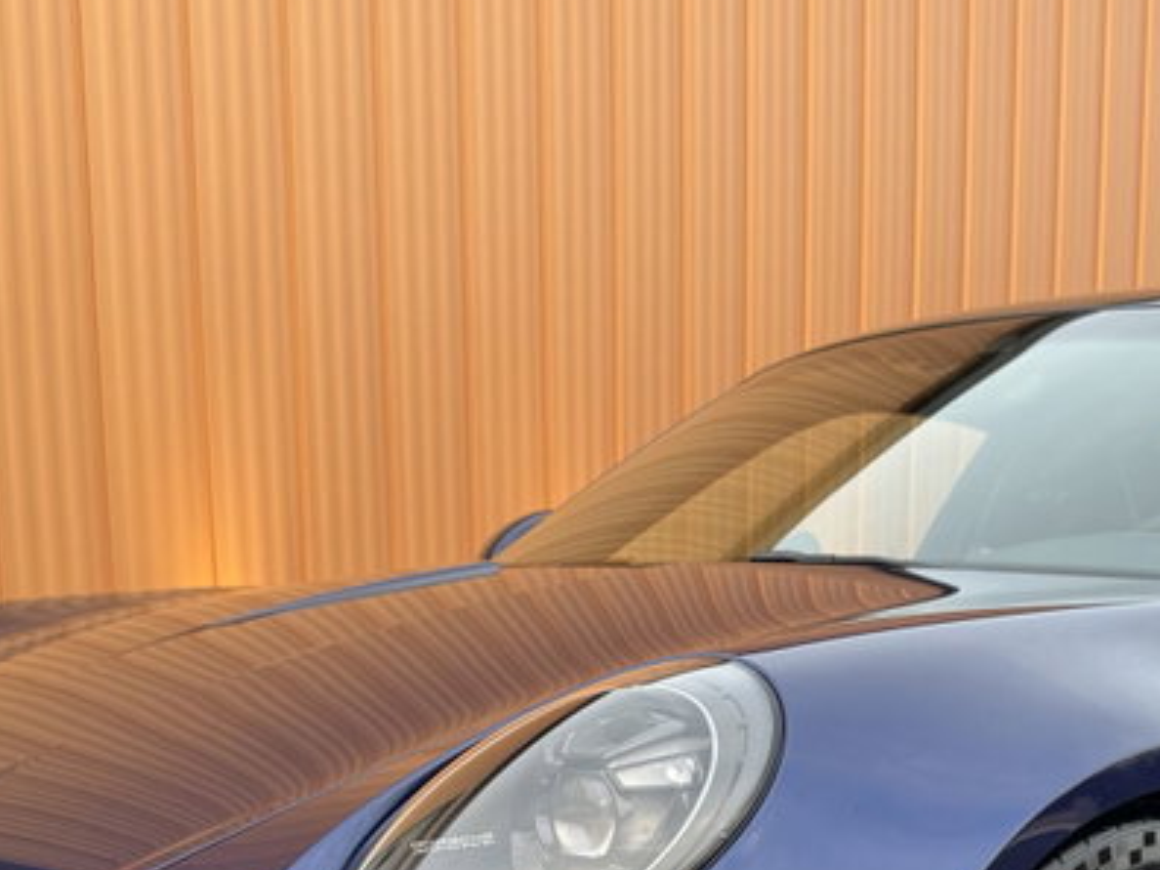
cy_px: 1031
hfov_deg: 31.1
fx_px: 2078
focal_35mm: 62
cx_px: 671
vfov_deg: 22.0
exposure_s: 1/121
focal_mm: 6.86
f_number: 1.78
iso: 100
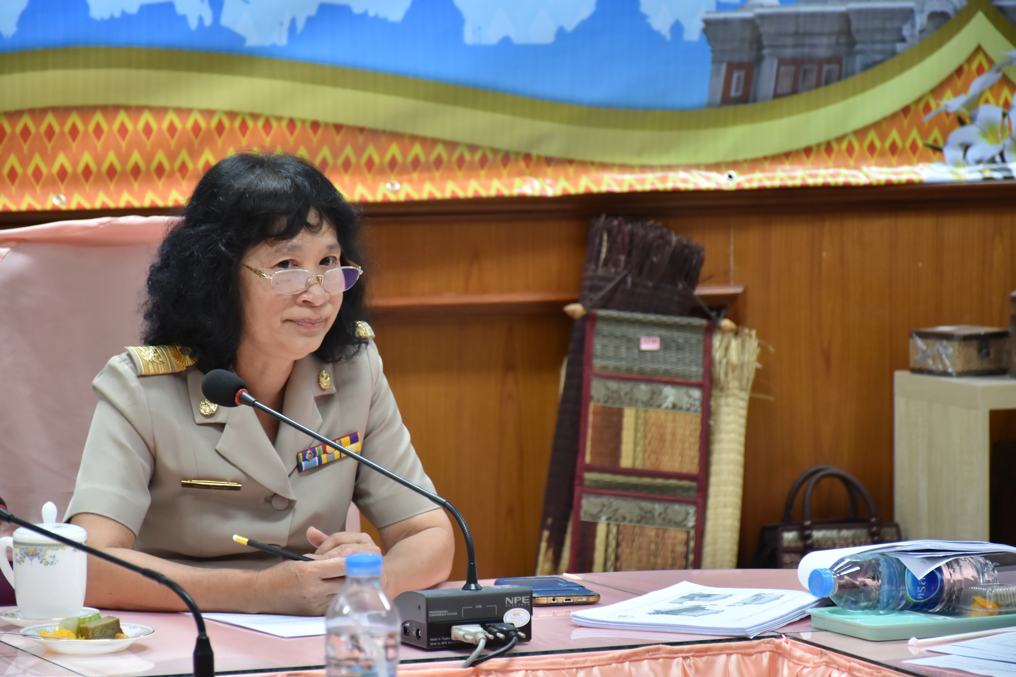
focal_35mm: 174
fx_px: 4910
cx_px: 508
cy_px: 338
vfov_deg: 7.9
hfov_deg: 11.8
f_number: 5.6
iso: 800
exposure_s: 1/30
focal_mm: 116
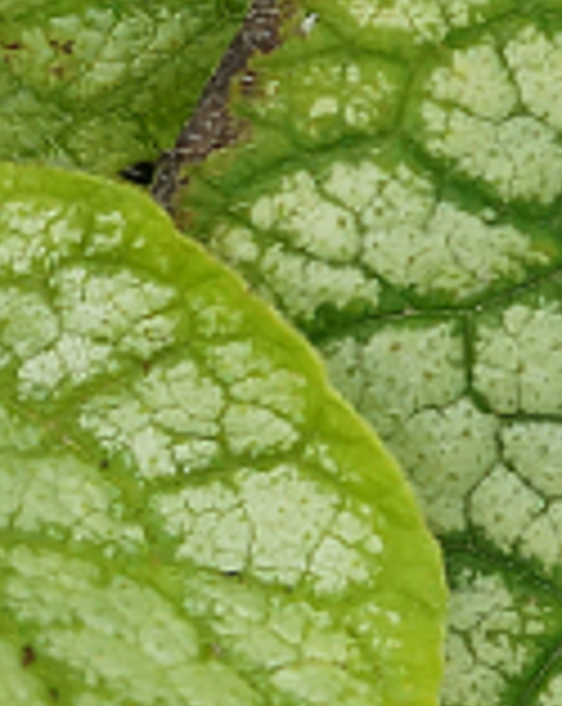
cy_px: 279
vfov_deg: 1.8
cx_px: 49
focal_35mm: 1077
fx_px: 22458
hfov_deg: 1.4
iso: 500
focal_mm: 100
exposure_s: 1/160
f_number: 5.6
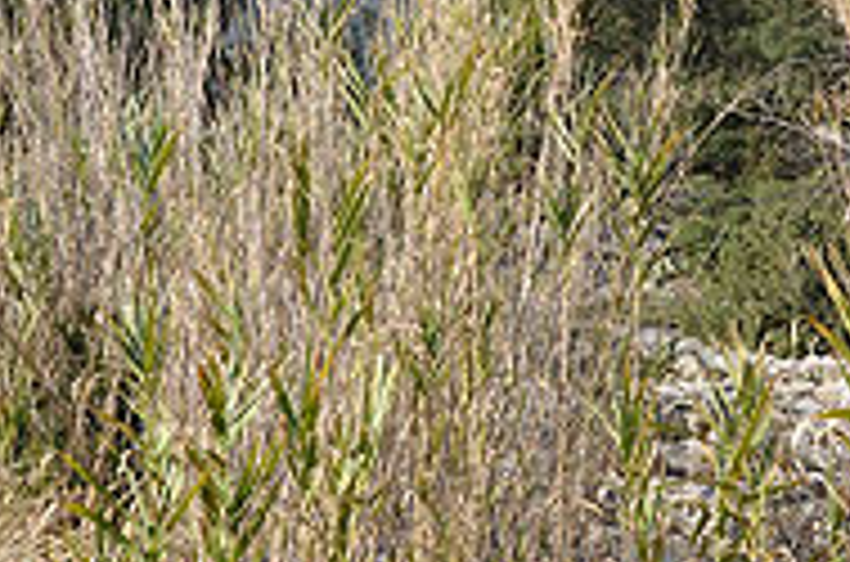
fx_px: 1771
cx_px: 598
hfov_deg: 26.8
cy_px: -65
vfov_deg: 17.4
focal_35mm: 75
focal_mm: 21
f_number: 13
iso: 400
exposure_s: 1/160
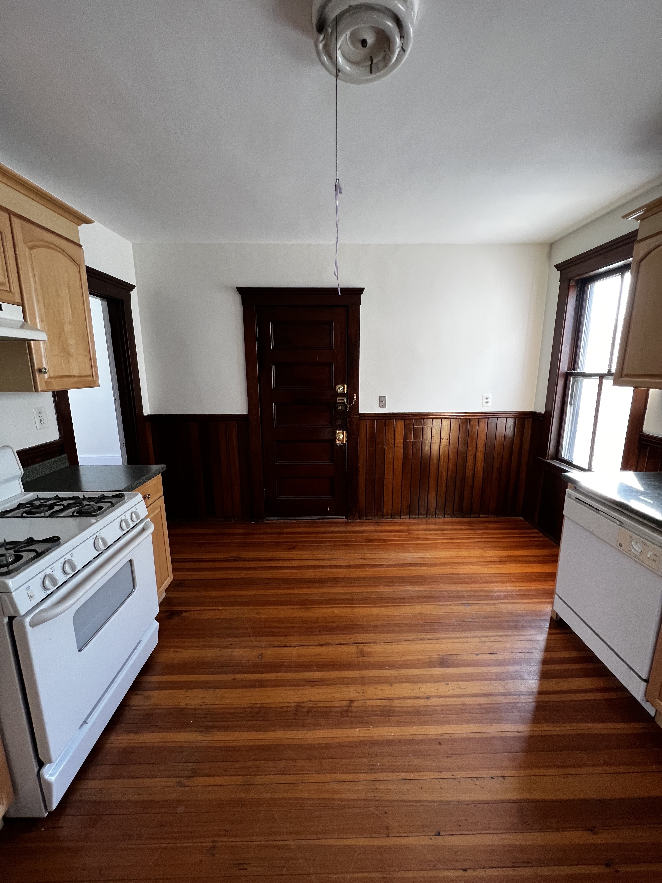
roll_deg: +0.8
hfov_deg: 89.9
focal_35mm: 13
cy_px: 442
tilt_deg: -11.6
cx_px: 331
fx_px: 331
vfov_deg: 106.2
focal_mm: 1.57
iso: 160
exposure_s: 1/121
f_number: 1.8
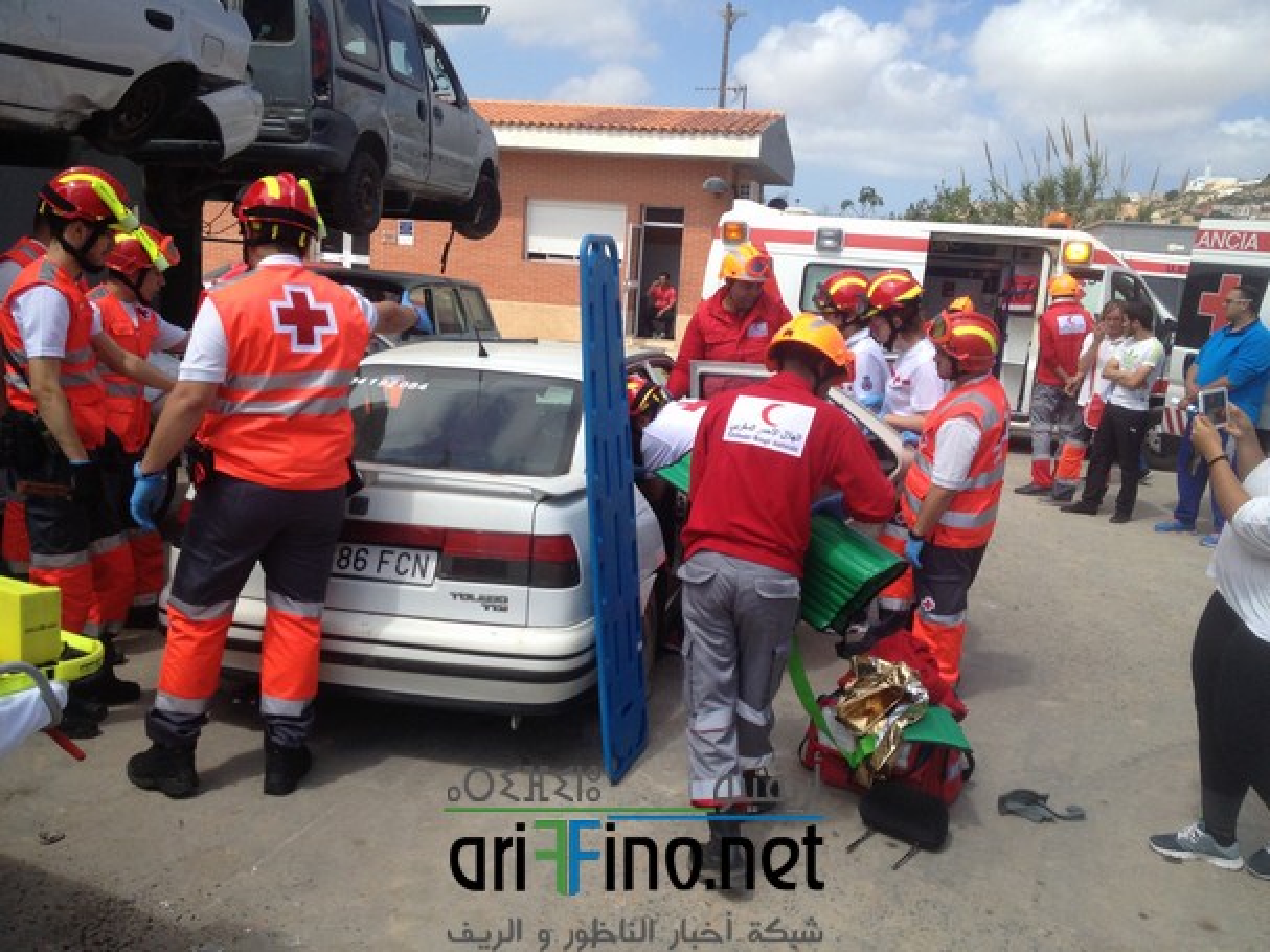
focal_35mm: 35
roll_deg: -1.8
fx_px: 1284
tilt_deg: -13.9
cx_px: 635
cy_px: 476
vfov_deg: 40.7
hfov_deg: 52.6
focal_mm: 4.28
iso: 50
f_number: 2.4
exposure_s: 1/1416
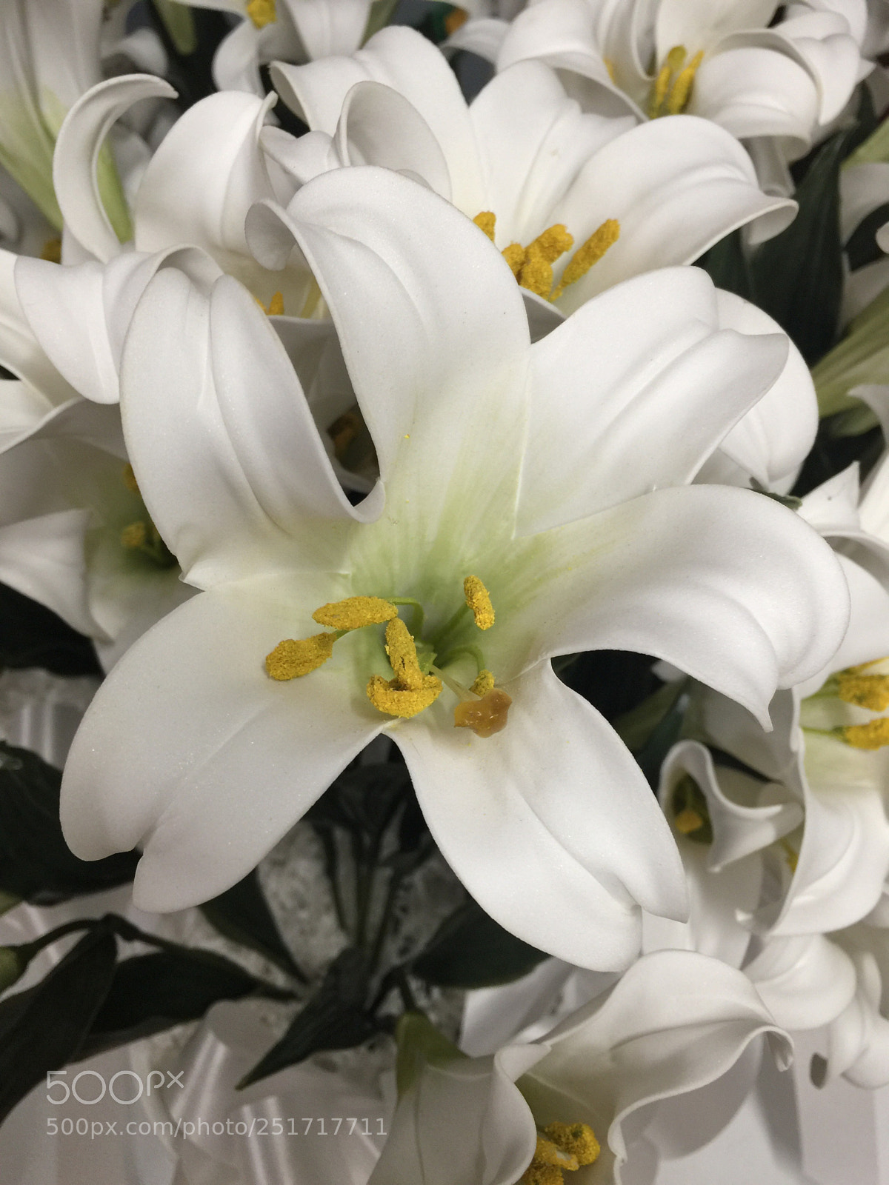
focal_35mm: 29
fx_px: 993
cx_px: 444
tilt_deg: -48.0
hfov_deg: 48.2
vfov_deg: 61.7
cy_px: 592
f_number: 2.2
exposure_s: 1/15
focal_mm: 4.15
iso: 40
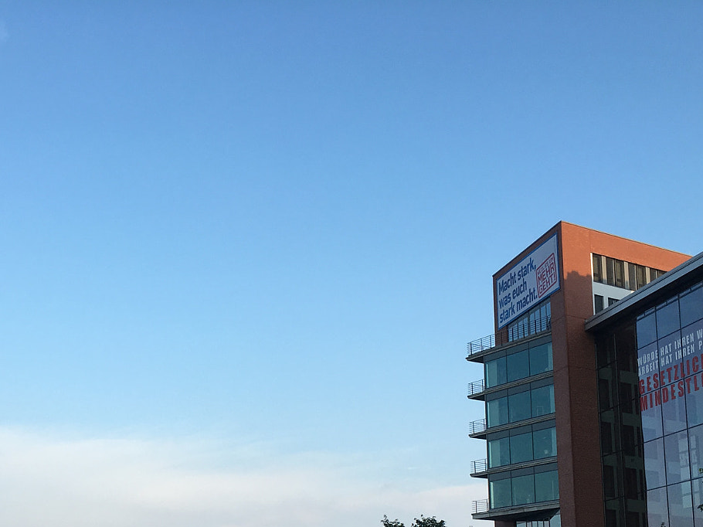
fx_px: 1035
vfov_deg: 27.6
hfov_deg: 36.9
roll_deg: -0.6
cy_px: 463
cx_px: 204
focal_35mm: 51
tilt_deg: +9.6
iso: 25
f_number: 2.2
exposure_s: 1/754
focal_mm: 4.15
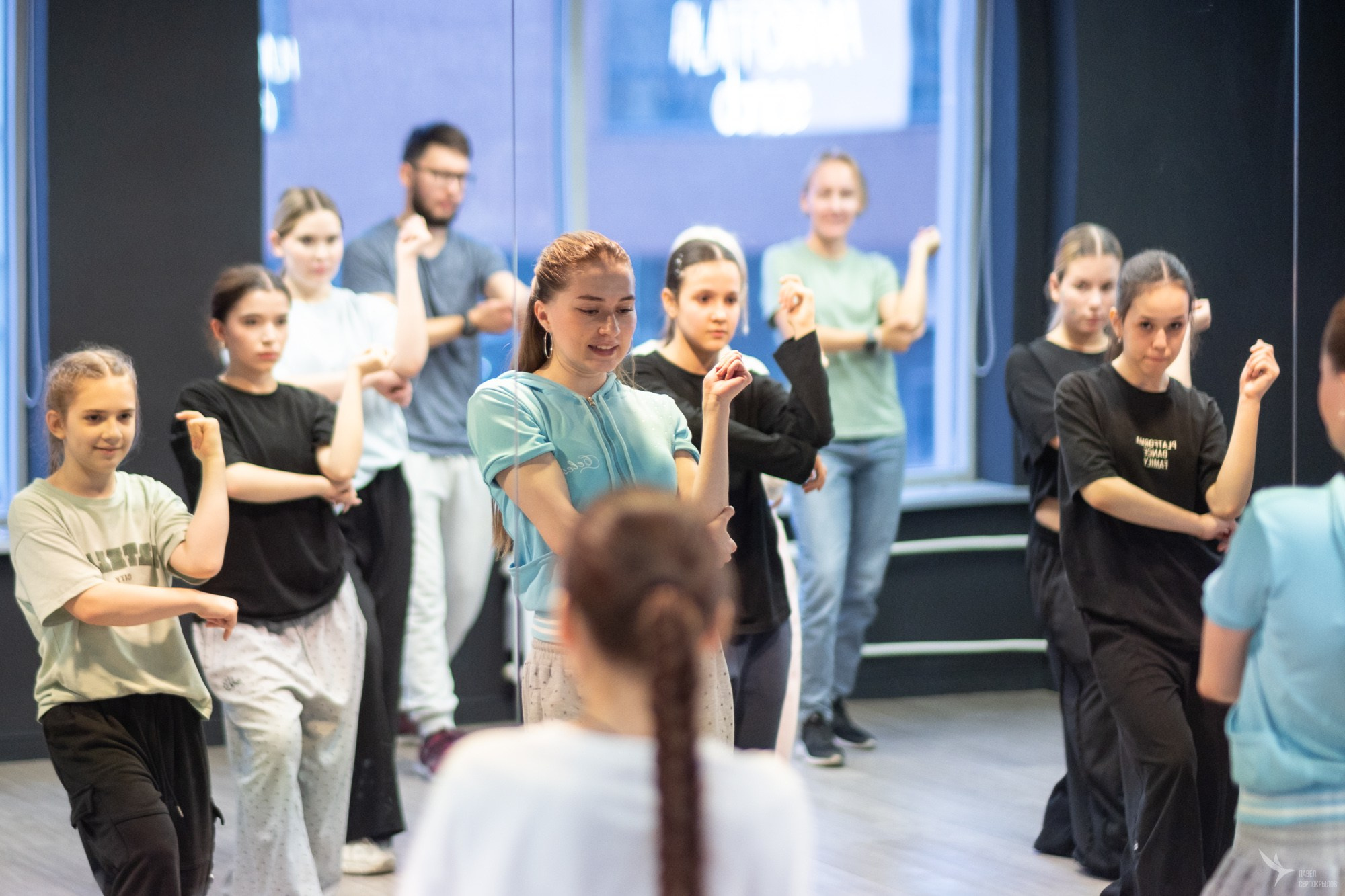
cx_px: 485
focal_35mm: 110
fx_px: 4096
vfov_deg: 12.5
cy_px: 404
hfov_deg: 18.6
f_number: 1.2
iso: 1600
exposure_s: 1/320
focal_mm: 56
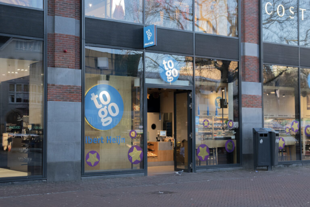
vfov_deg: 23.8
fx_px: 491
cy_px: 104
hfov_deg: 35.1
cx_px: 155
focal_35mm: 57
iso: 1600
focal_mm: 38
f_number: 8
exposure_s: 1/60
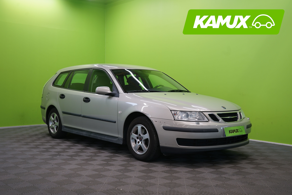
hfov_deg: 48.5
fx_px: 324
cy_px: 98
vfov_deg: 33.4
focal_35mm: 40
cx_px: 146
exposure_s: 1/30
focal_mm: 40
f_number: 5.6
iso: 400
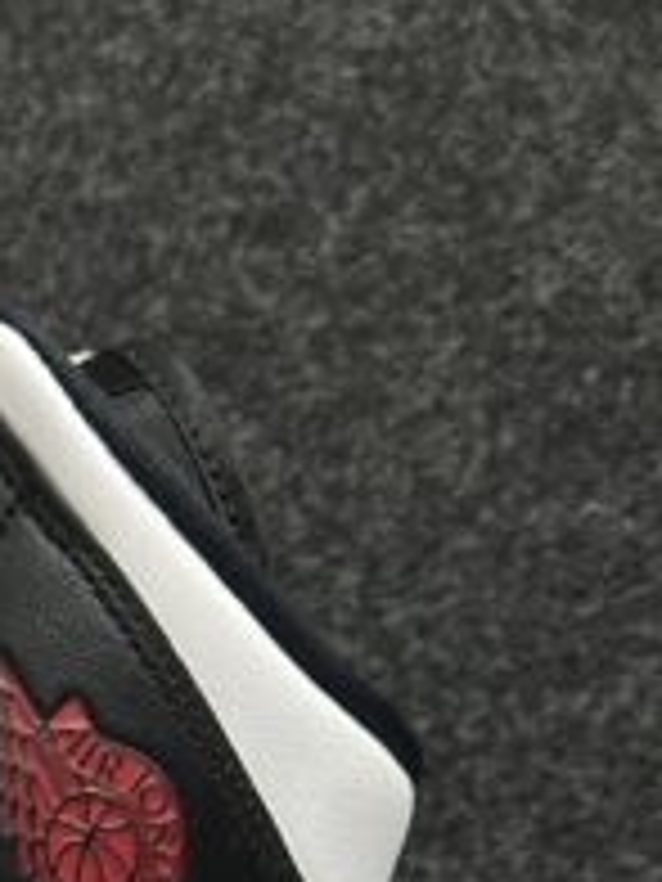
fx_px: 4998
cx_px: -676
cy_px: 1501
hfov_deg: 7.3
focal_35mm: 196
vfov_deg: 9.7
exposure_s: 1/50
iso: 200
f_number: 1.78
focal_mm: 6.86
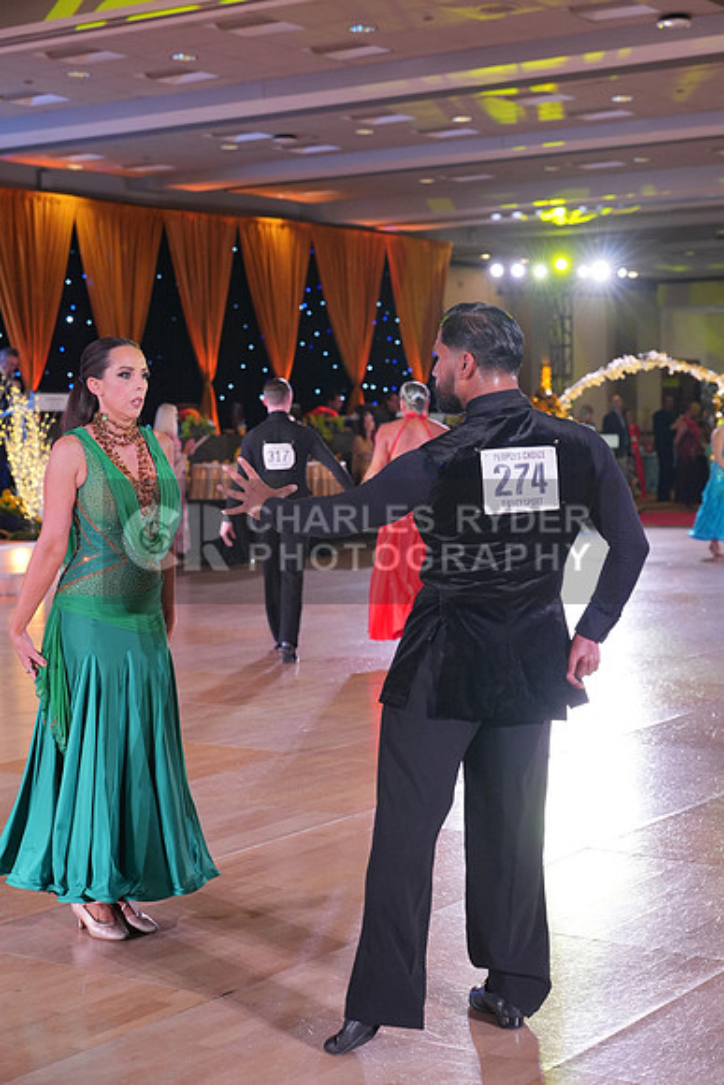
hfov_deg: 21.9
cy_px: 542
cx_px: 362
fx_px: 1869
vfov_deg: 32.4
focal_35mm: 62
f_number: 4
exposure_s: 1/400
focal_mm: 62
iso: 2000
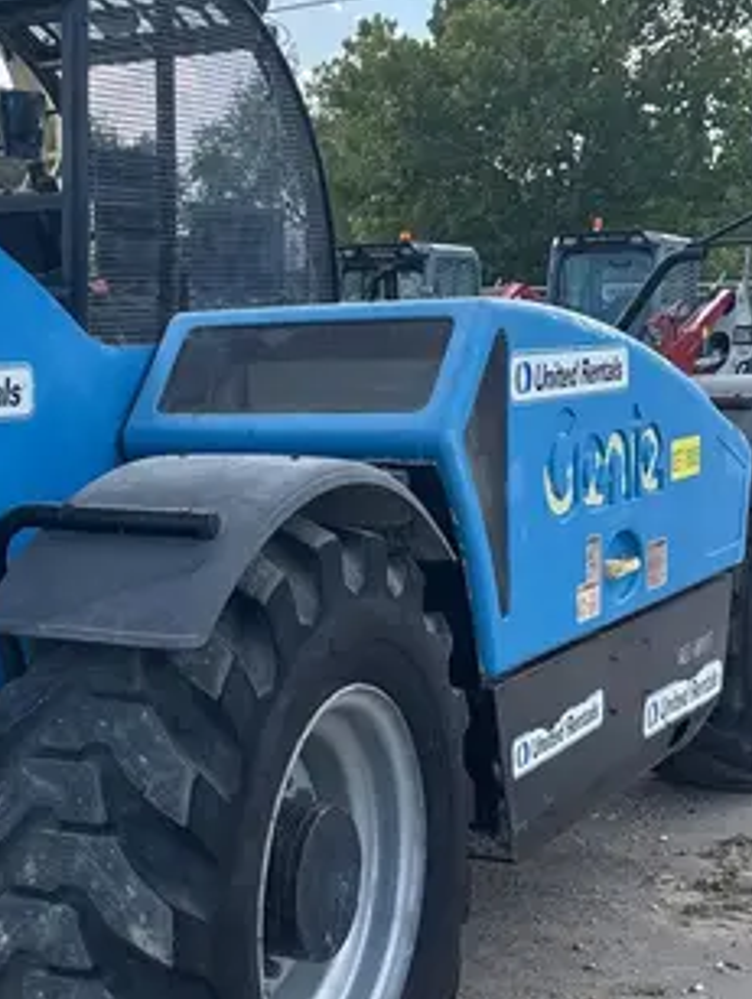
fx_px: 1792
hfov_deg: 23.1
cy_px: 581
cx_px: 72
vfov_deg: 31.1
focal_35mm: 62
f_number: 1.6
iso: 50
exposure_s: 1/887
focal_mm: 5.96
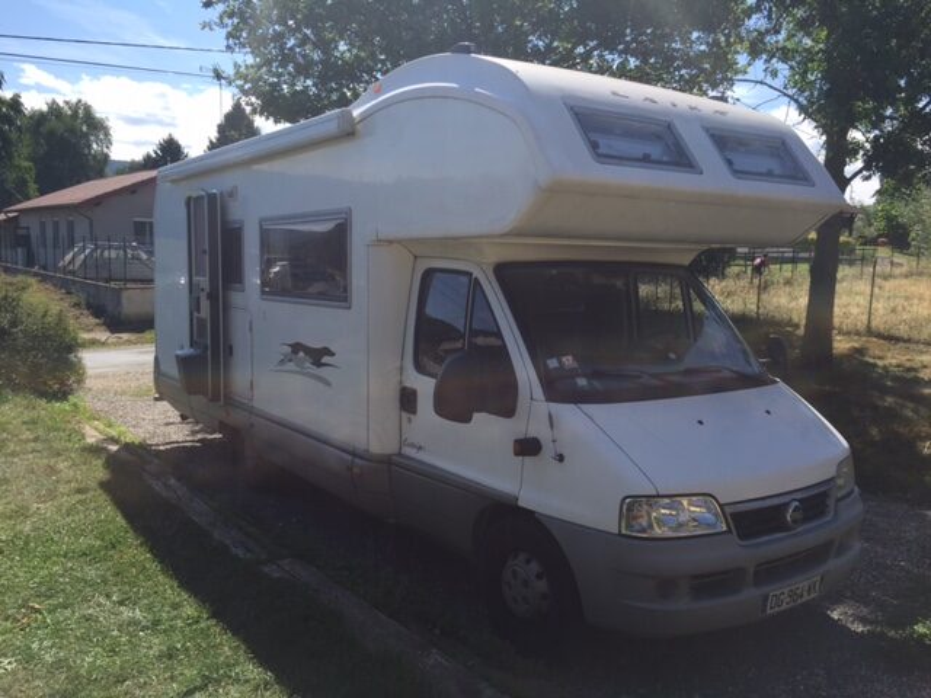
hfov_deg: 61.7
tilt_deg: -7.5
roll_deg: -1.9
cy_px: 349
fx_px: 780
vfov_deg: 48.2
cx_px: 466
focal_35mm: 29
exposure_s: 1/1647
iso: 32
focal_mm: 4.15
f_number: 2.2
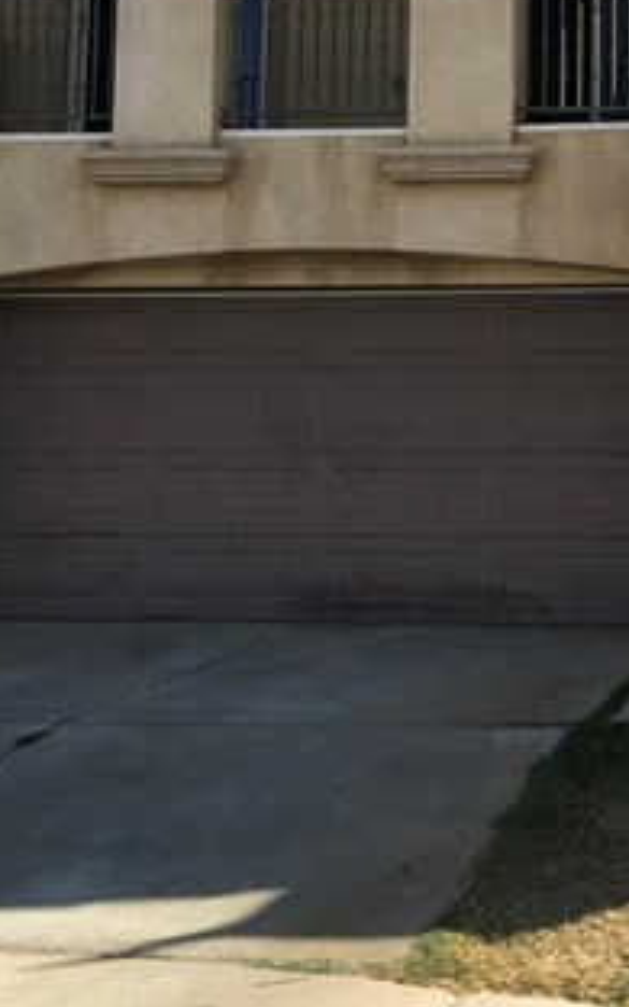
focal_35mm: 63
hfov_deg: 19.6
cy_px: 261
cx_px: 713
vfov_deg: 31.9
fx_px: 1728
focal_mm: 4.15
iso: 25
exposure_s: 1/1148
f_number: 2.2
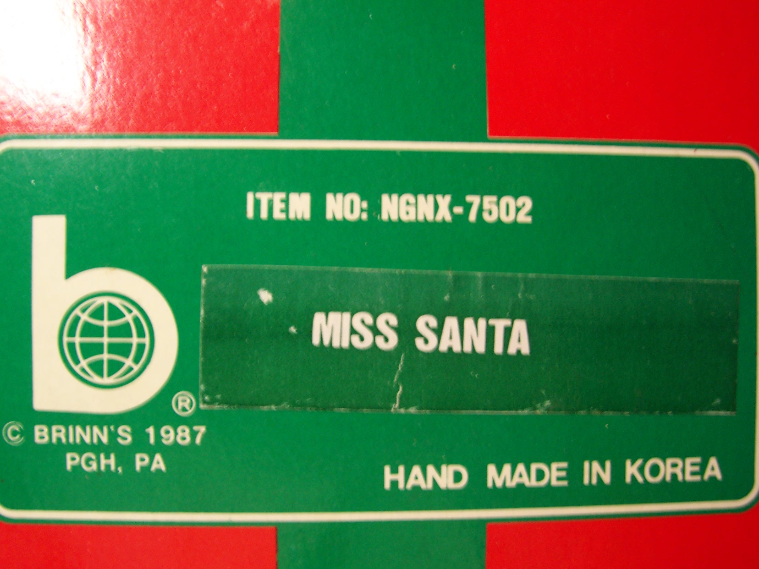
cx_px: 380
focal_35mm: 37
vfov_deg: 38.7
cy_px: 284
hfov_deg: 50.1
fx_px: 811
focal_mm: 5.6
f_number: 2.8
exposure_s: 1/30
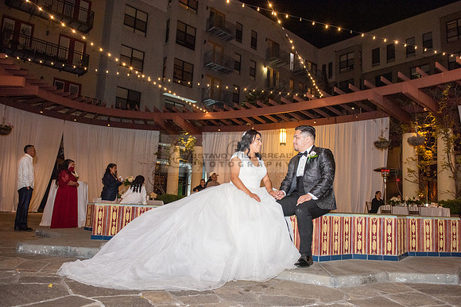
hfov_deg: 68.7
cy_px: 168
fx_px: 336
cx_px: 252
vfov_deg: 49.1
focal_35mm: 26
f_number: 4
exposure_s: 1/160
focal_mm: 24
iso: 1600
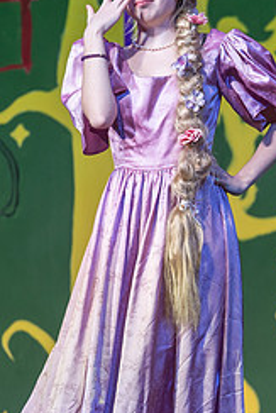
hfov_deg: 4.1
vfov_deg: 6.2
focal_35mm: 333
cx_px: 206
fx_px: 3824
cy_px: 251
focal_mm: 95
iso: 500
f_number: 2.8
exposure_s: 1/400
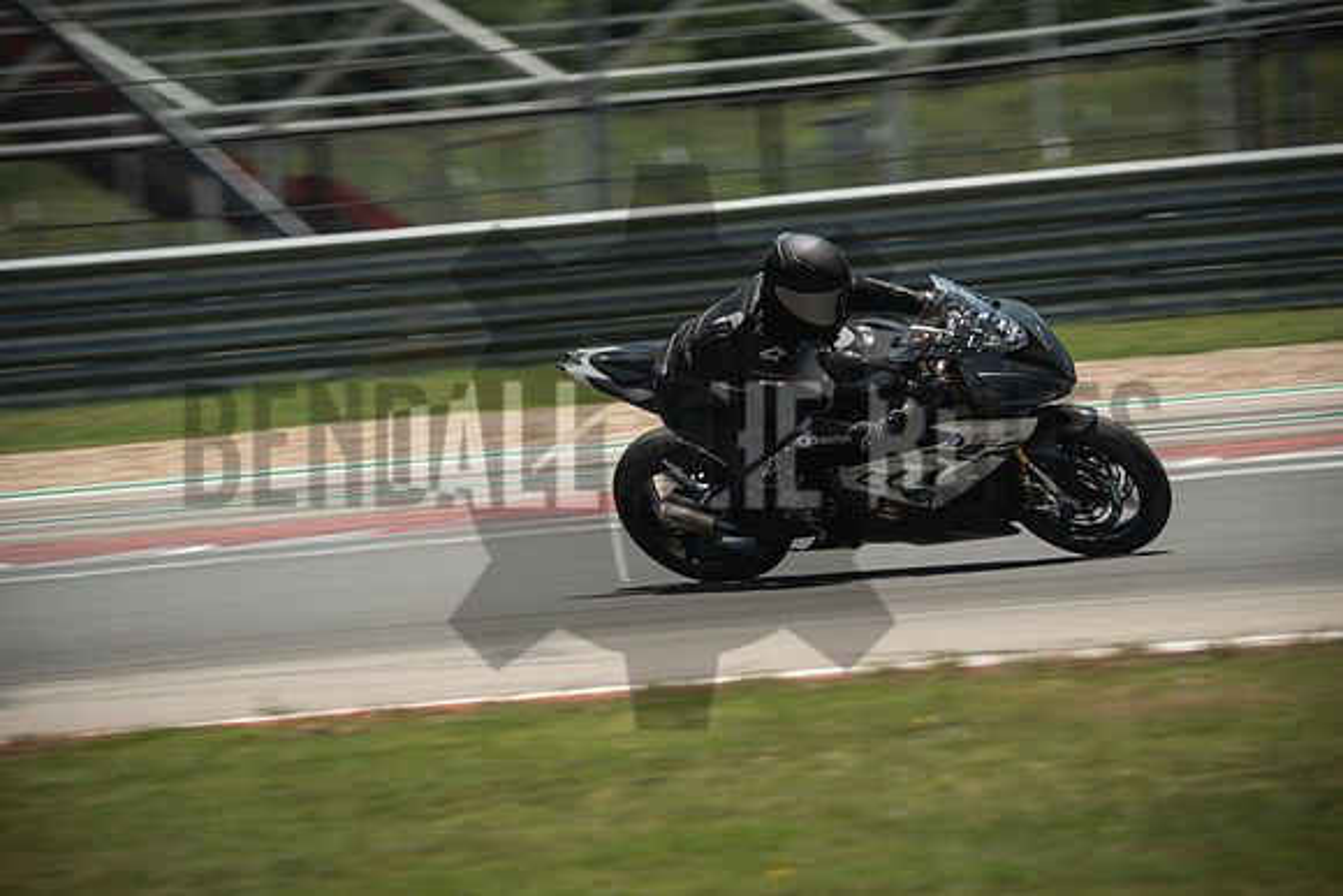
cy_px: 448
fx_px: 14627
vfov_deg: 3.5
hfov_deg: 5.3
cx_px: 672
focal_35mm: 392
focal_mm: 261.2
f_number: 8
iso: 160
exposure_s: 1/250
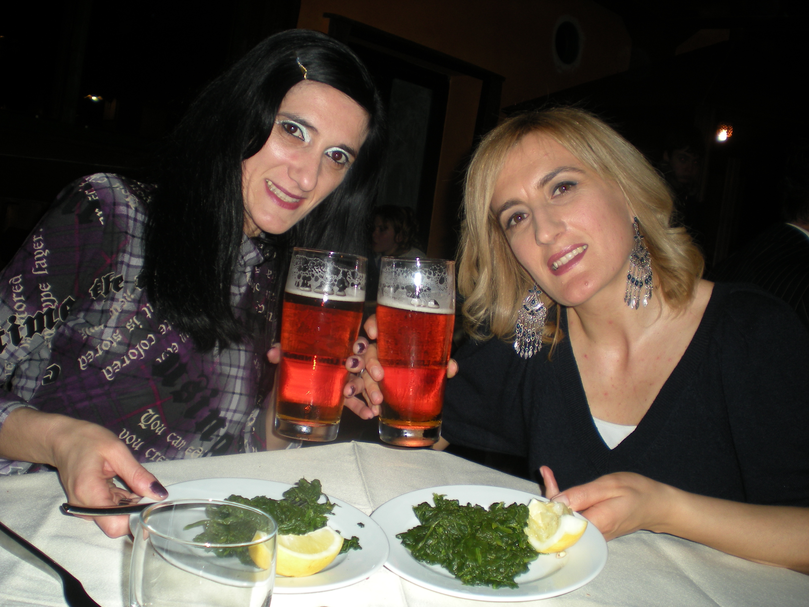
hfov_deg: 49.0
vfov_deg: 37.7
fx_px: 888
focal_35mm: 38
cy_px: 304
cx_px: 404
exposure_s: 1/60
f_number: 3.1
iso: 64
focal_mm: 6.3
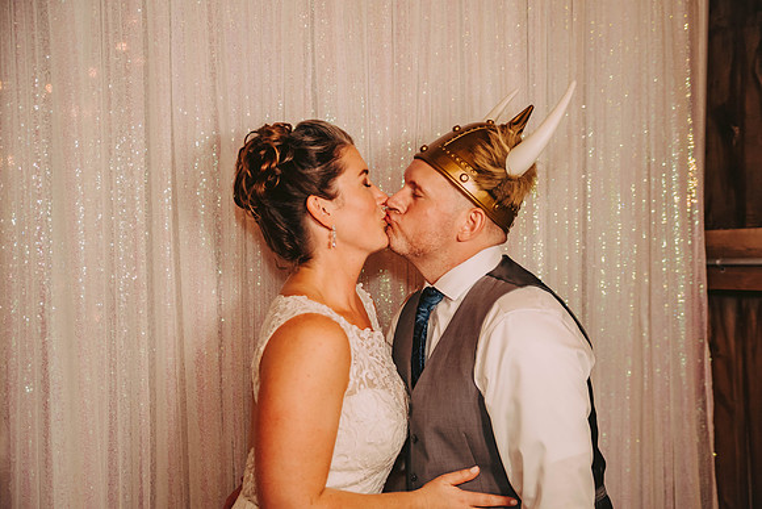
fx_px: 1101
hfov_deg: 38.2
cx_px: 381
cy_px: 254
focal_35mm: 52
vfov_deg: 26.0
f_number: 2.8
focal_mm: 52
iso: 1250
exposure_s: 1/125
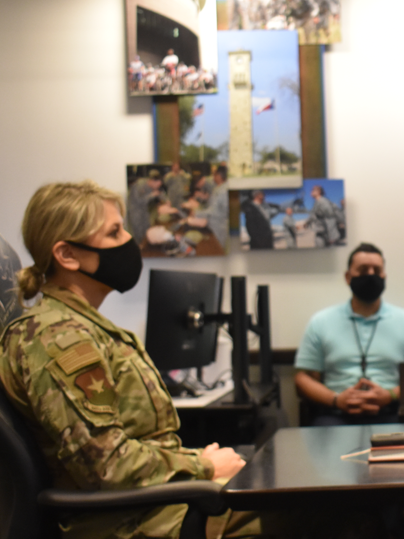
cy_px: 319
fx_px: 1338
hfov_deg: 16.6
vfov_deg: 22.7
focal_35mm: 86
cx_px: 459
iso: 1400
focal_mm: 28
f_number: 4.5
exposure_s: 1/50
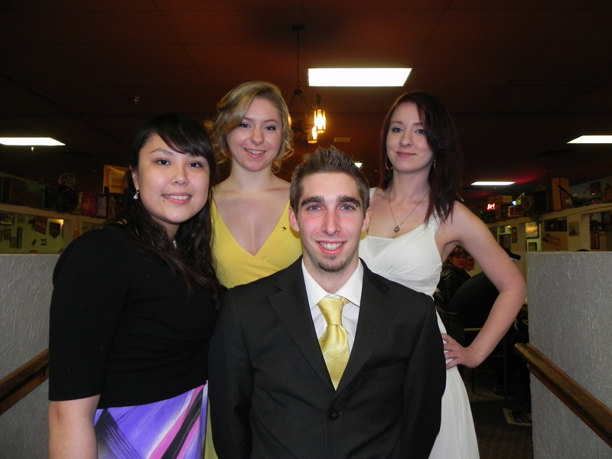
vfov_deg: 53.1
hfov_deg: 67.3
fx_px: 460
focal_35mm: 26
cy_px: 230
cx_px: 306
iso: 200
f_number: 2.8
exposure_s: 1/30
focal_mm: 4.6
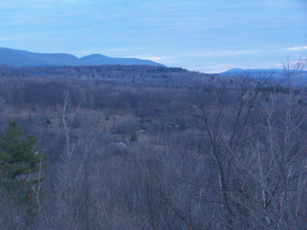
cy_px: 115
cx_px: 154
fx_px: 931
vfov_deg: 14.1
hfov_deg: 18.7
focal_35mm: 105
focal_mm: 17.5
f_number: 3.2
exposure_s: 1/160
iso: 400
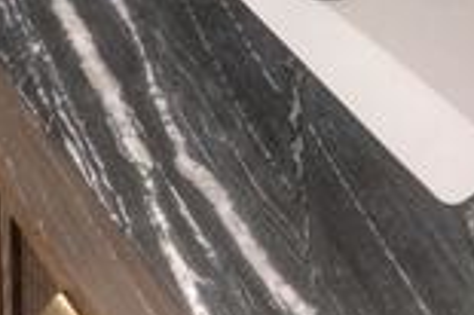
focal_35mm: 94
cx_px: 34
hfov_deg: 21.2
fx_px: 1236
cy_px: -407
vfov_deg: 12.1
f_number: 8
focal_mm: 18
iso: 800
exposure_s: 1/13
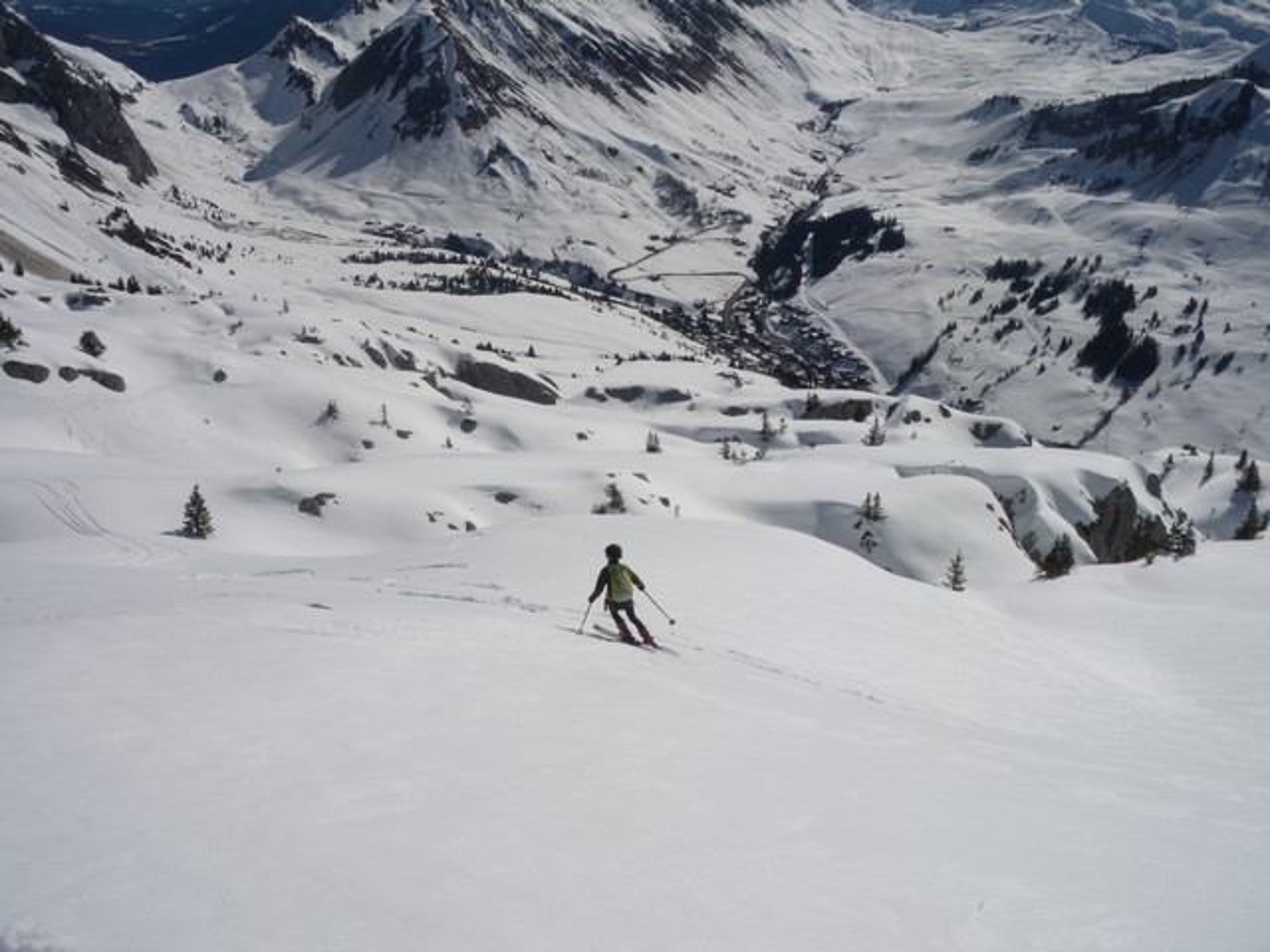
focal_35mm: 36
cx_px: 635
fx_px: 1321
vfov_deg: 39.7
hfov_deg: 51.4
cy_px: 476
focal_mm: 6.3
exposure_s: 1/1000
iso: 64
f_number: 5.4
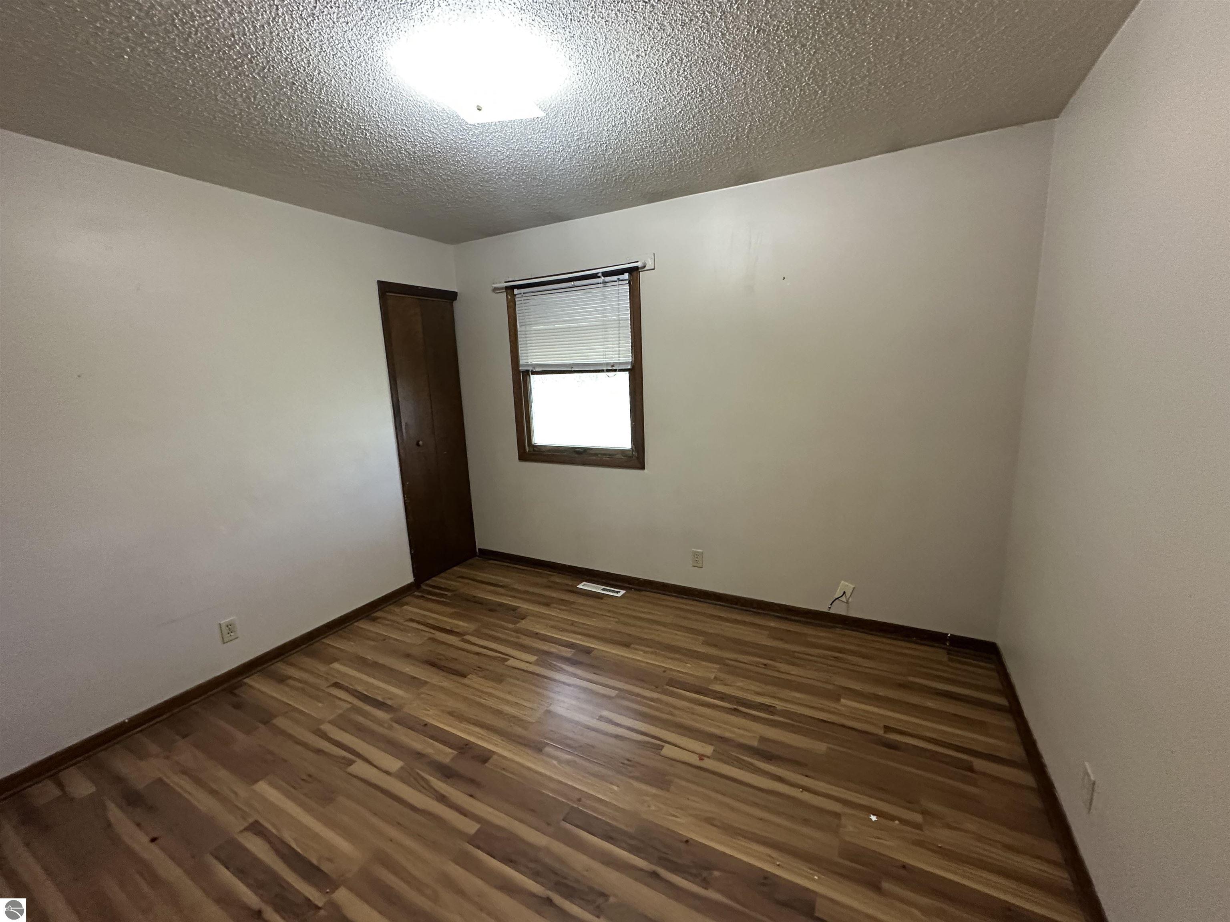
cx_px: 615
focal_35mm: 14
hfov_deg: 102.1
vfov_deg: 85.7
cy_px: 461
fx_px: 497
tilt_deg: -10.2
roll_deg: +1.9
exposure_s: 1/60
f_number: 2.2
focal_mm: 2.22
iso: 500
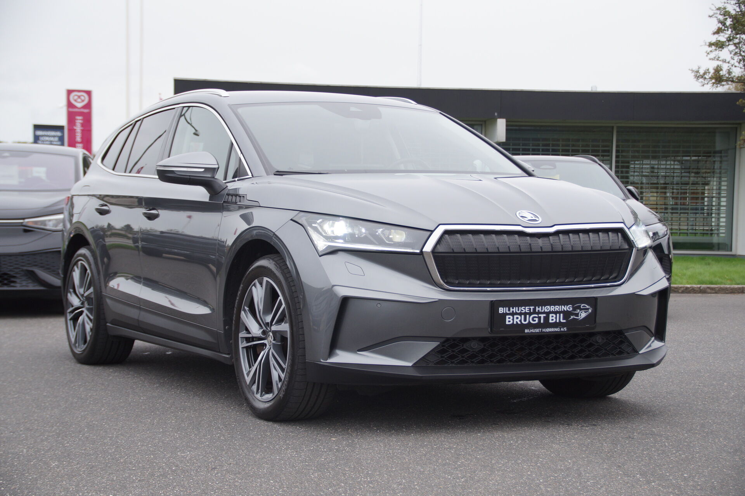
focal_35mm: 68
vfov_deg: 20.1
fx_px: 1396
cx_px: 372
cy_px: 248
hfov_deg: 29.9
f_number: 4.5
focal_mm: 45
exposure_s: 1/80
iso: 160
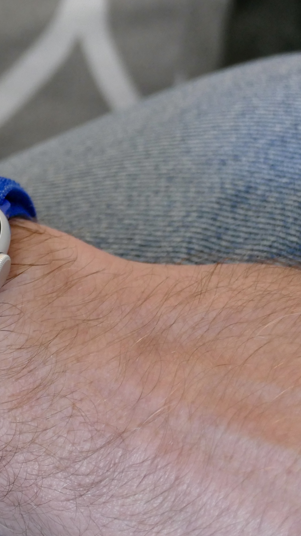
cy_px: 268
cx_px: -96
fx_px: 3221
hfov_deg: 5.3
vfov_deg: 9.5
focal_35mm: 227
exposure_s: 1/30
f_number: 3.9
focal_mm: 52.4
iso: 1600
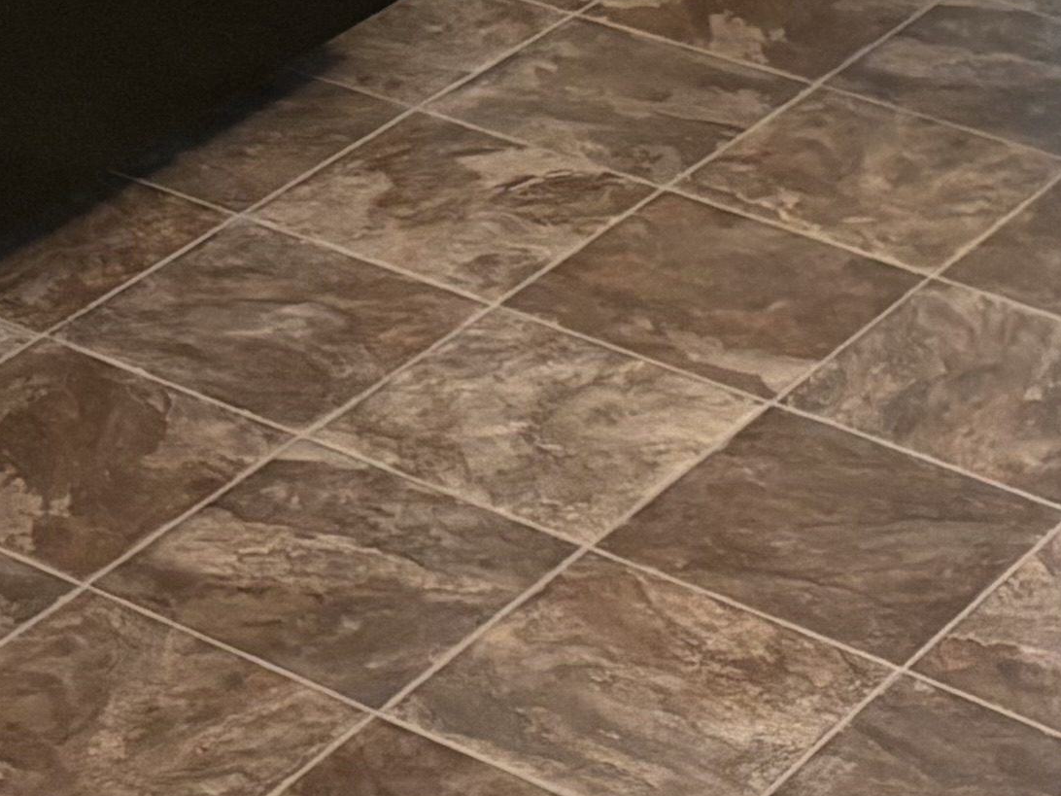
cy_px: -1110
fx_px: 4168
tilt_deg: -7.7
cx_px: 222
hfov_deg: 14.4
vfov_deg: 9.7
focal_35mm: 136
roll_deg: +0.4
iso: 160
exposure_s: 1/60
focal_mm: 5.96
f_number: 1.6
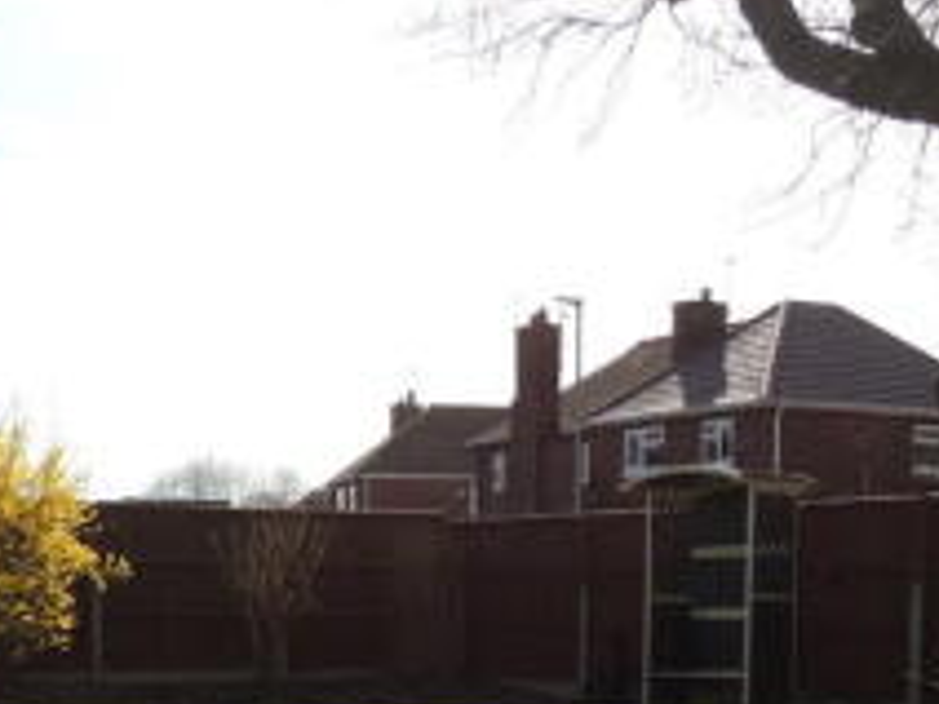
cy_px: 666
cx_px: 374
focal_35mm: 66
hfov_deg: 29.3
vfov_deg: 21.6
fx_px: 1790
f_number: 3
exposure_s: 1/1600
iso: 100
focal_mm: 4.3
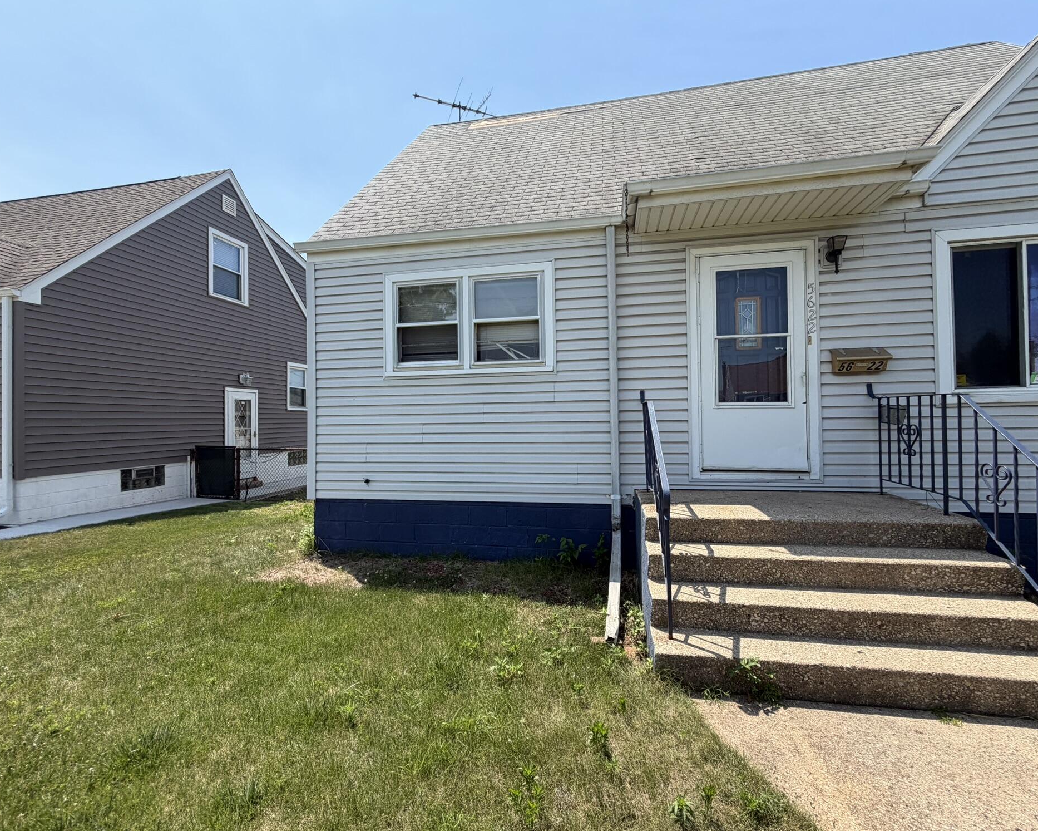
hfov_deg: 96.8
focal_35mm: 15
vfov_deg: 84.0
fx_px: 461
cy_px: 414
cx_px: 526
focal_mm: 2.22
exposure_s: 1/770
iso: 32
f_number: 2.2
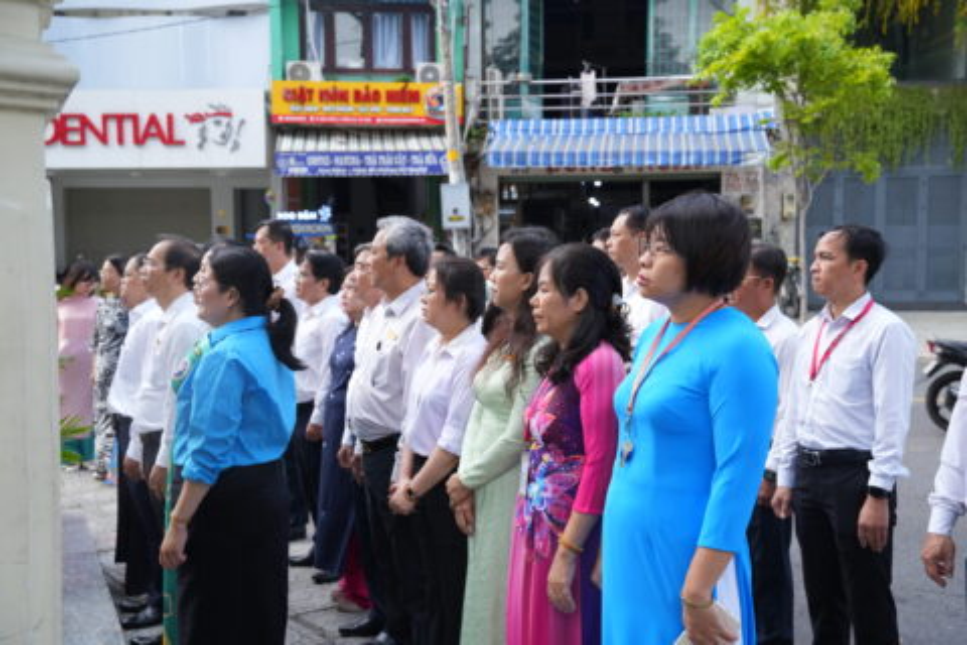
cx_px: 484
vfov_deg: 32.8
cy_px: 322
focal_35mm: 41
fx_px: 1096
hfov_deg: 47.6
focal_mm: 40.8
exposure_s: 1/160
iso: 250
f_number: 5
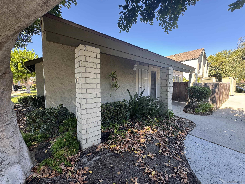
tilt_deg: -4.4
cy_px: 92
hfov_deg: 102.1
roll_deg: +0.8
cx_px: 122
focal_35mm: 14
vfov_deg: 85.7
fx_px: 99
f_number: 2.2
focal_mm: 2.22
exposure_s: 1/99
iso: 50
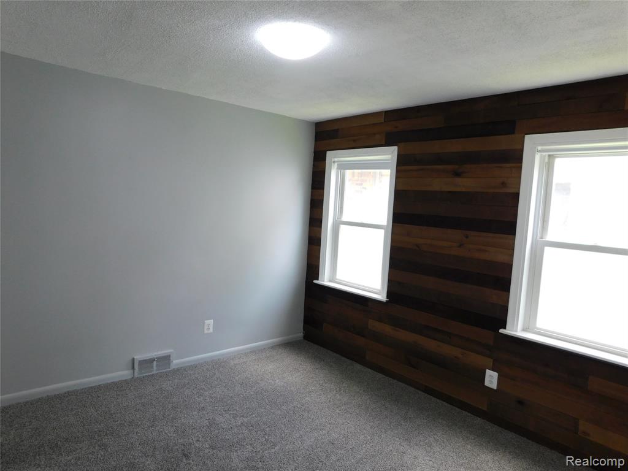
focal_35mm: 23
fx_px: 417
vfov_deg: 58.9
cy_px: 236
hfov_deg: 73.9
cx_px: 314
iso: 160
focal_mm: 4
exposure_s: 1/30
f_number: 3
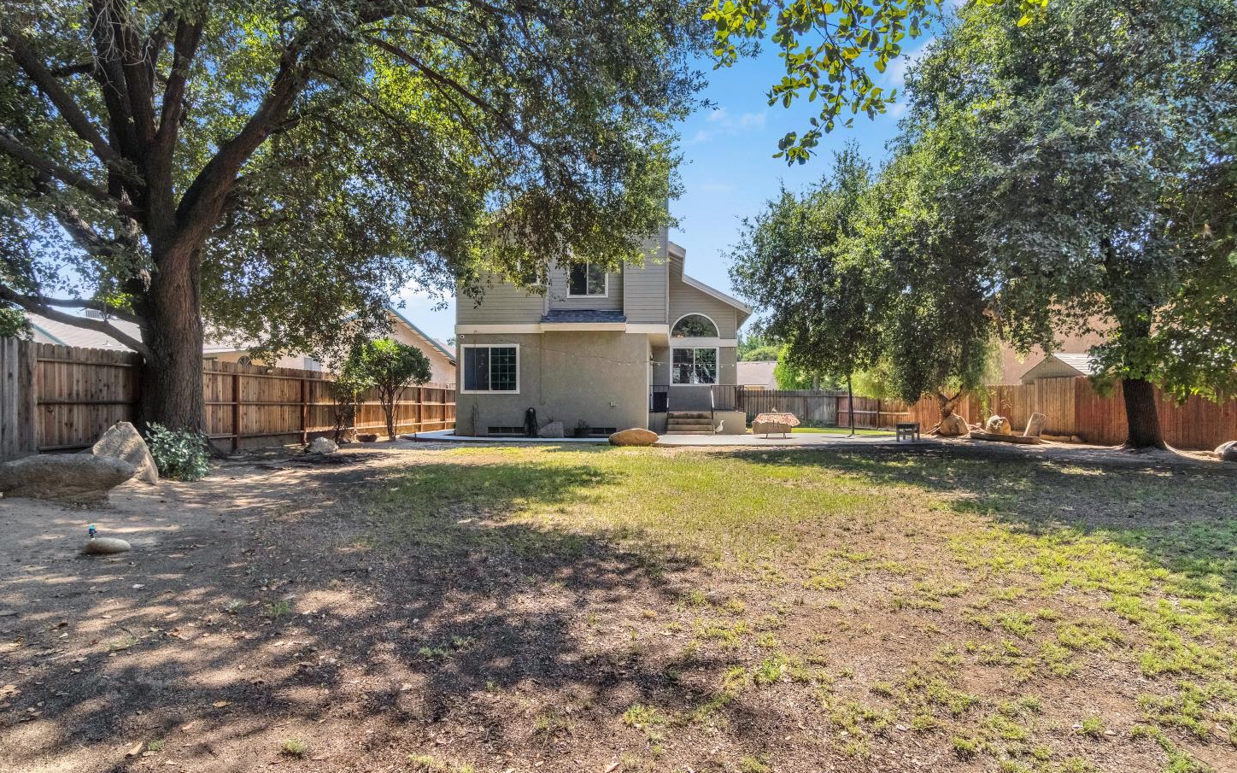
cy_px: 415
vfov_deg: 62.1
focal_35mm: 19
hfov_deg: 88.0
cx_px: 628
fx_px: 641
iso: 400
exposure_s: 1/640
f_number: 8
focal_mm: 12
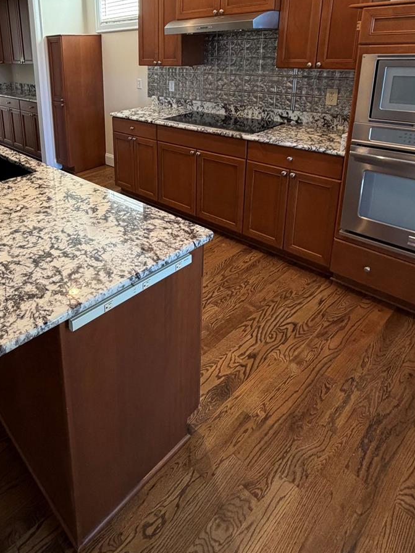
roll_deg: +1.9
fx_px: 384
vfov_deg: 67.8
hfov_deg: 54.7
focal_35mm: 24
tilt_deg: -13.7
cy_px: 151
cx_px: 115
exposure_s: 1/60
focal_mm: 2.22
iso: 200
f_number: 2.2
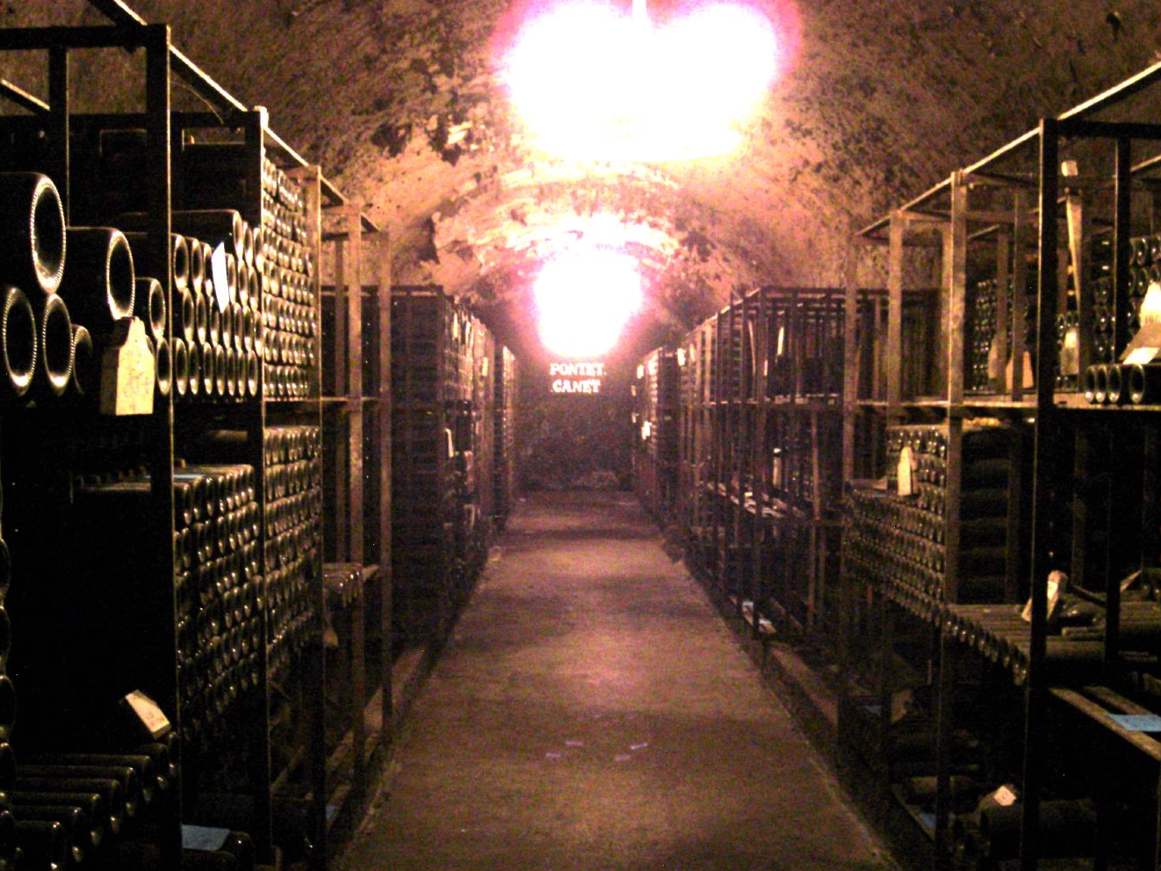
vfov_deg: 31.4
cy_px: 519
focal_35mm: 46
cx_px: 601
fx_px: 1543
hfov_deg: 41.2
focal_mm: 7.9
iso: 200
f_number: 2.8
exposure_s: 1/2
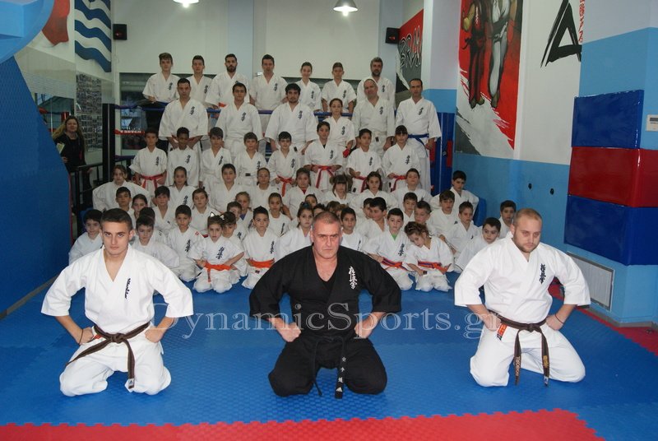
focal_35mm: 30
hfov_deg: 61.9
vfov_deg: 43.7
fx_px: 549
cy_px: 220
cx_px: 329
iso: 400
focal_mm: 20
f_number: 5.6
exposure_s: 1/60
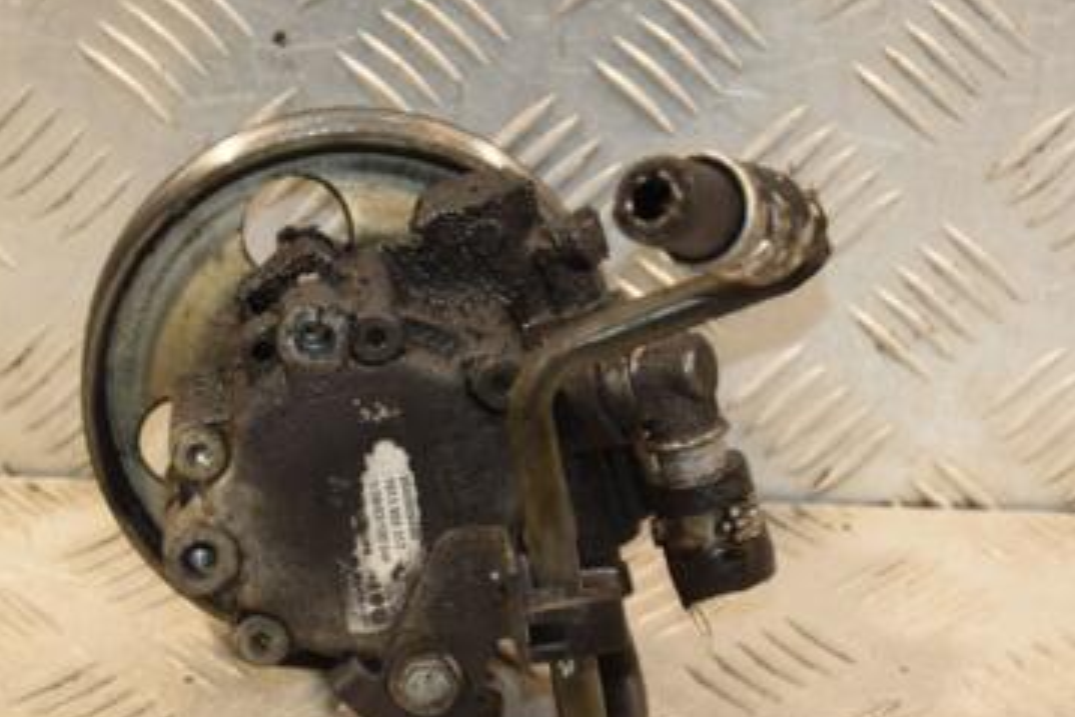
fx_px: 5257
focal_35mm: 176
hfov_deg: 11.7
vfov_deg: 7.8
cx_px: 538
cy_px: 444
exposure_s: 1/200
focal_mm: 70
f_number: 5.3
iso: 800
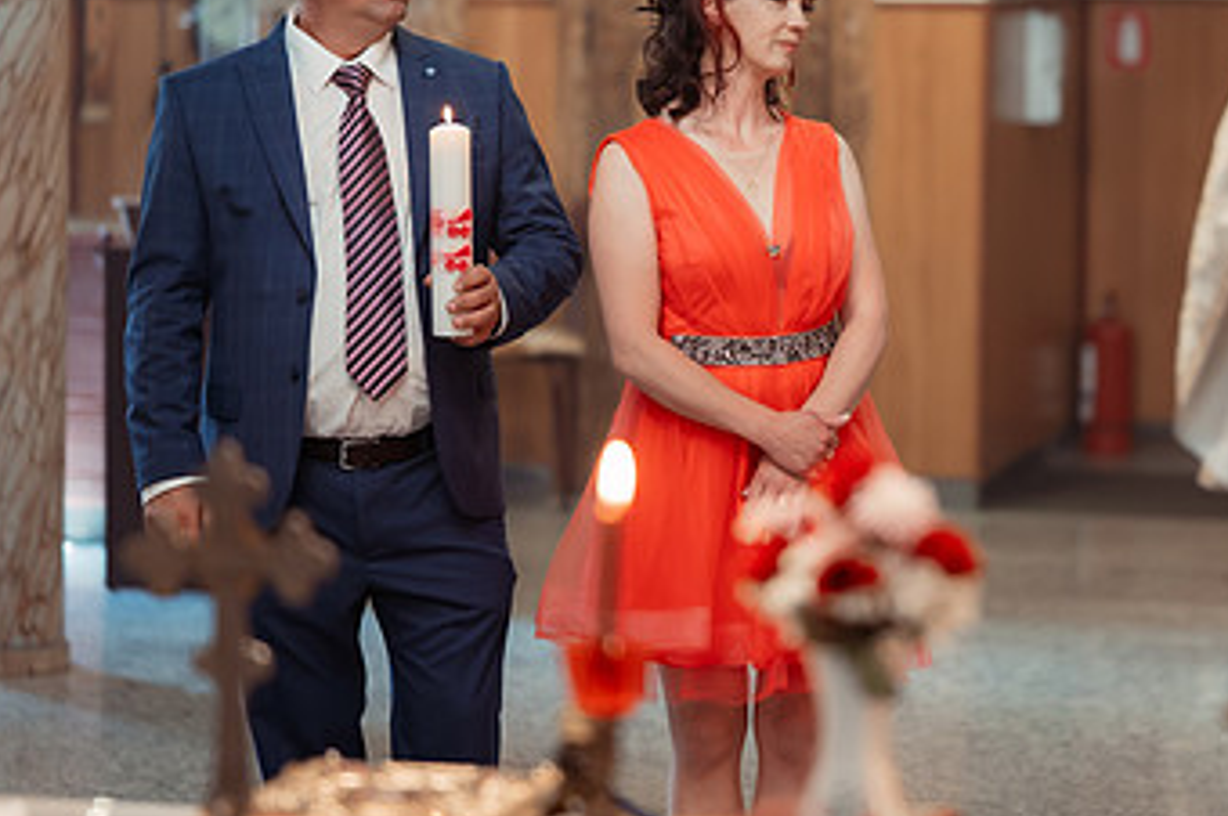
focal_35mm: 145
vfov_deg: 9.4
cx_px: 910
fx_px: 4941
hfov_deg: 14.1
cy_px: 292
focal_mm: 85
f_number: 1.8
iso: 1600
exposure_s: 1/160
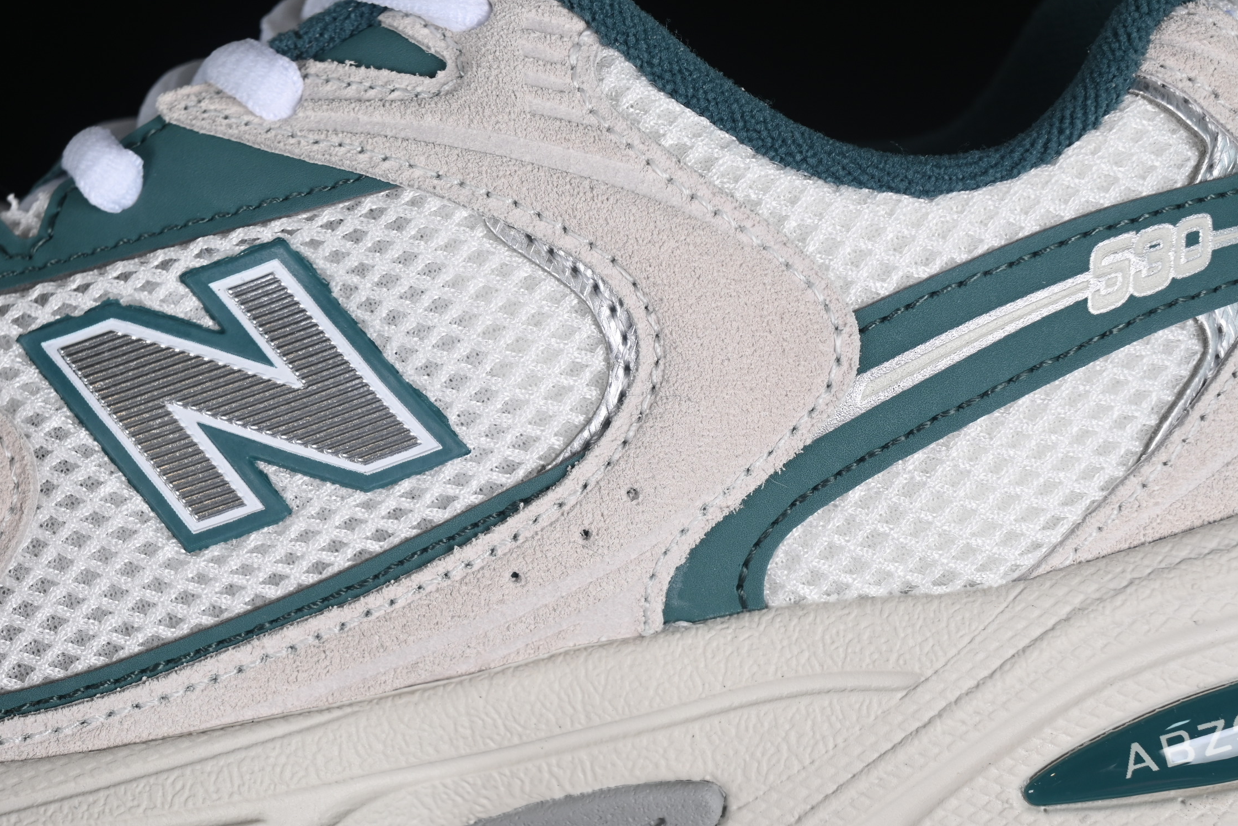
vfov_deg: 14.7
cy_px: 503
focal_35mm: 93
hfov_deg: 21.9
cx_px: 482
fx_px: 3198
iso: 160
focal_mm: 50
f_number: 7.1
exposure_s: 1/80
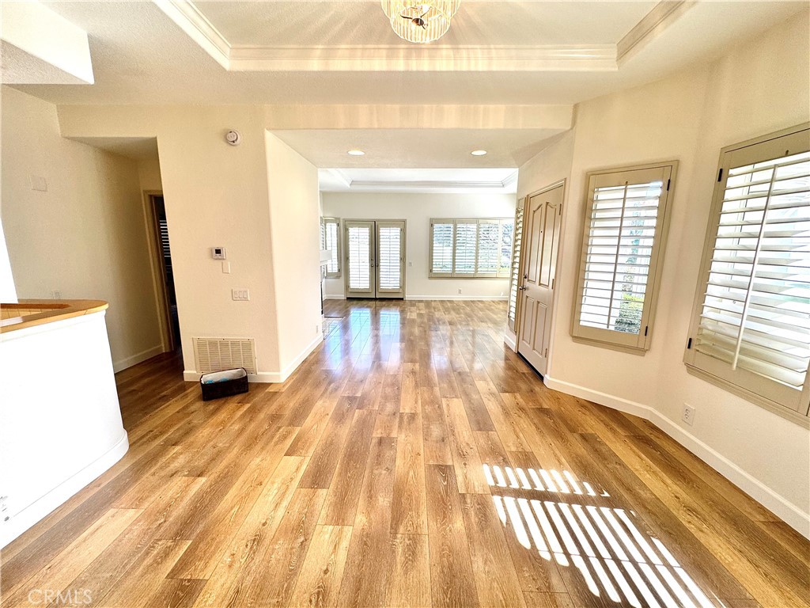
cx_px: 405
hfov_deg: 102.1
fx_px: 328
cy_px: 304
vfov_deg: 85.7
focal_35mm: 14
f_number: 2.2
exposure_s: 1/120
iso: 50
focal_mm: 2.22
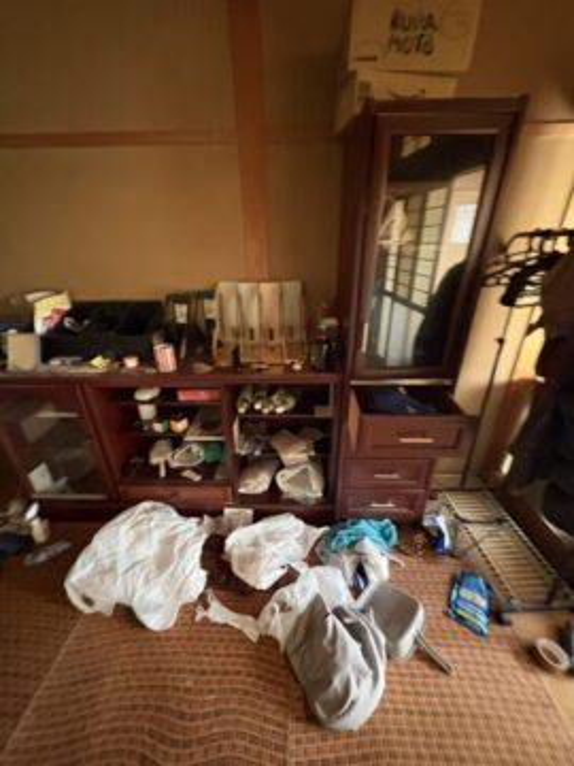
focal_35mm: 14
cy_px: 383
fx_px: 310
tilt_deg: -23.8
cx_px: 287
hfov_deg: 85.7
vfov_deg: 102.1
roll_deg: +1.9
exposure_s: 1/30
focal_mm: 2.22
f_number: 2.2
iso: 1250
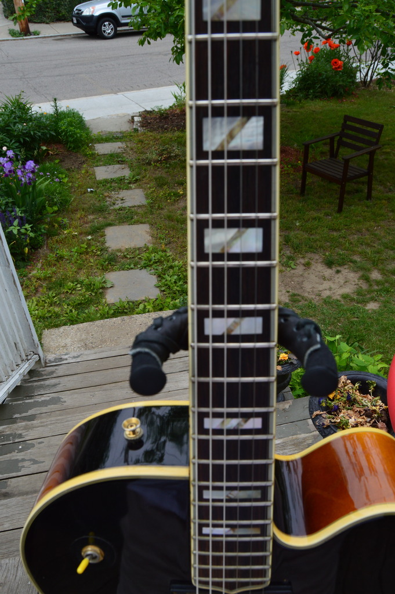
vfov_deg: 67.4
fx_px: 445
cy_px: 297
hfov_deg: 47.9
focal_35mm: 27
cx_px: 198
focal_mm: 18
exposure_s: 1/320
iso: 400
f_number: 10
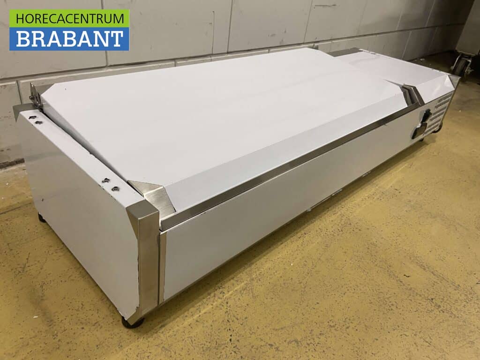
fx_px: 361
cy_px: 180
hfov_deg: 67.3
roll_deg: -8.4
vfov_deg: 53.1
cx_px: 240
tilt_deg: -31.9
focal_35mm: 26
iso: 200
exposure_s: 1/50
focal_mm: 4.25
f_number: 1.8
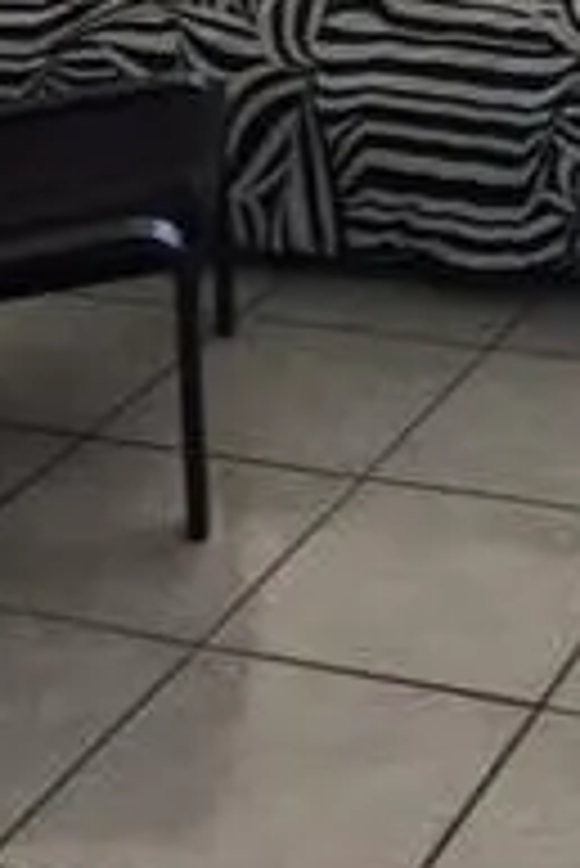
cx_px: 549
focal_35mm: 100
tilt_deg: -5.1
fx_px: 2412
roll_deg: +2.8
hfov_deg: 13.6
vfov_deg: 18.0
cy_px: -472
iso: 32
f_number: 2.2
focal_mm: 4.15
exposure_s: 1/30
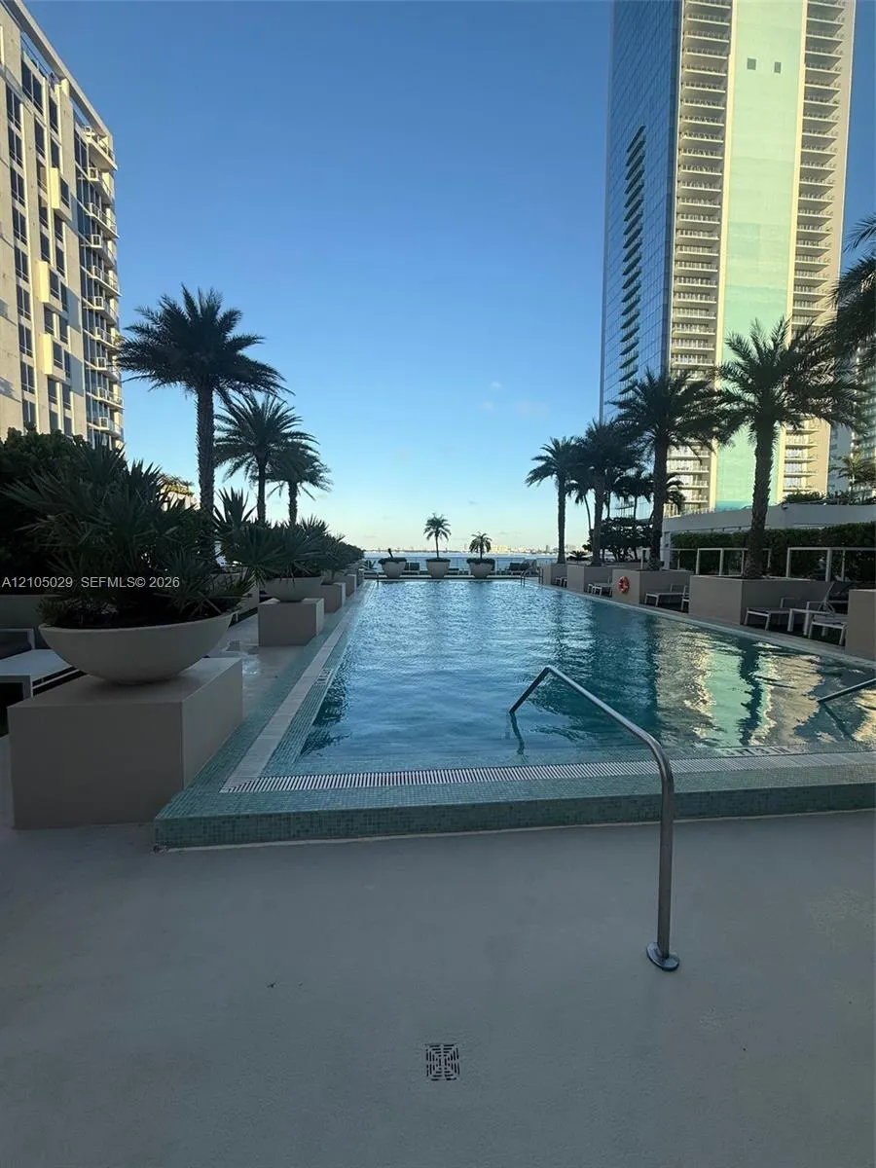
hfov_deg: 85.7
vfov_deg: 102.1
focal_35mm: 14
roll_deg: -0.8
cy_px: 584
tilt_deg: -3.8
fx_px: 472
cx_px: 438
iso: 50
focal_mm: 2.22
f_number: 2.2
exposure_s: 1/853
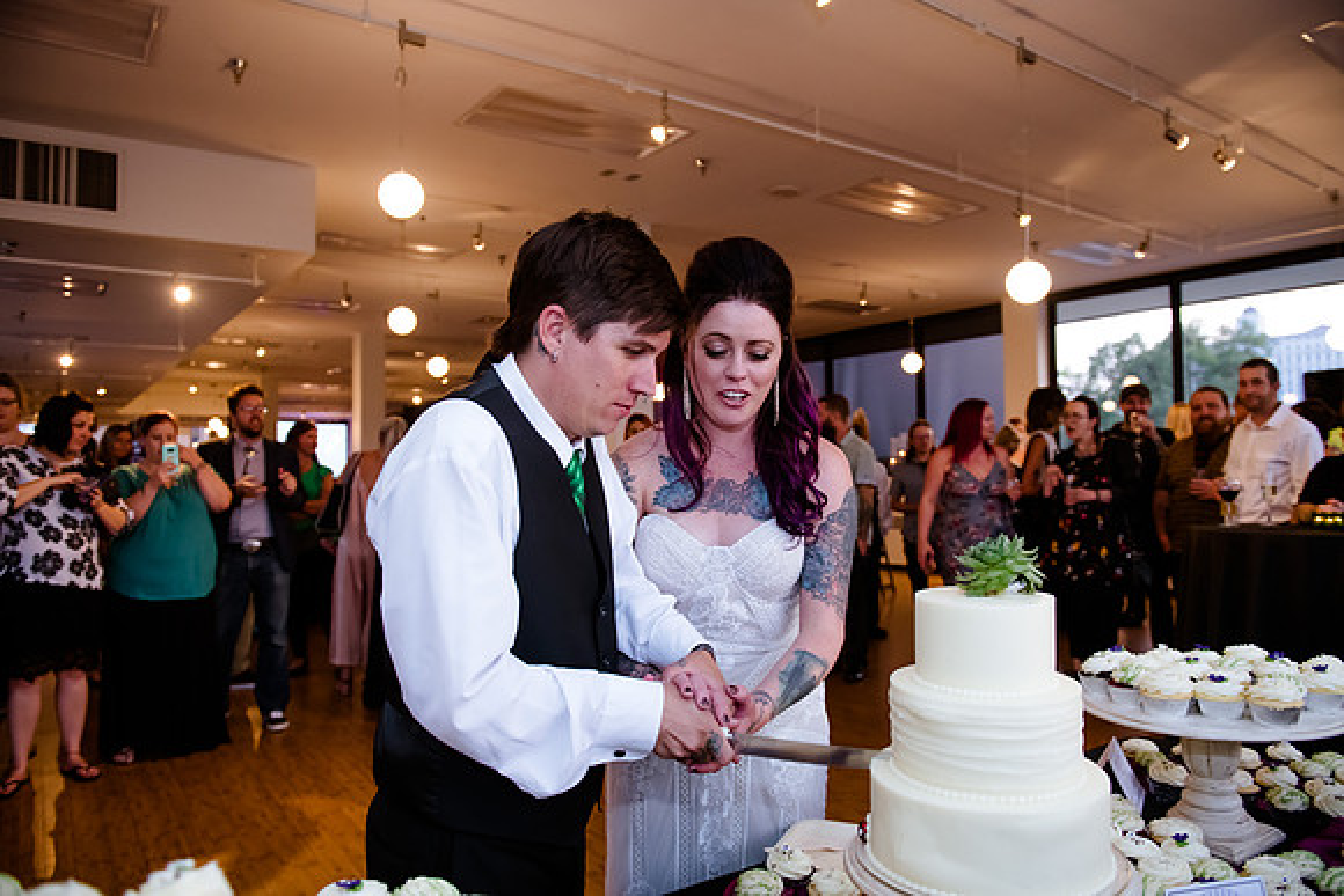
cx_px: 672
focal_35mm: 24
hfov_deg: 73.2
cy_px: 448
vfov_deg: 52.7
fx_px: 906
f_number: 3.5
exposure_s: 1/250
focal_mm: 24
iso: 3200
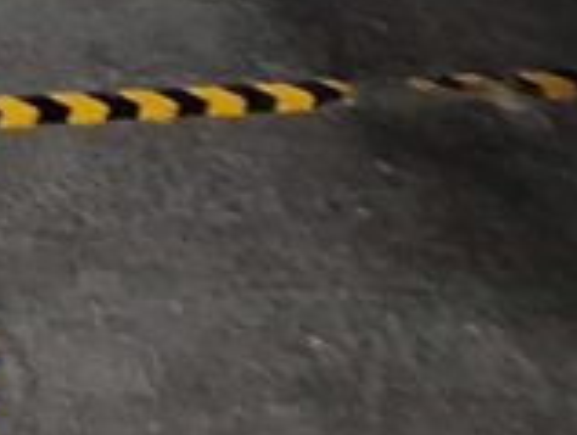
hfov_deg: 15.9
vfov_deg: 13.0
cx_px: -694
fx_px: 1402
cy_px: -636
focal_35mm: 84
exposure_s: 1/25
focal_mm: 1.74
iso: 400
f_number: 2.2
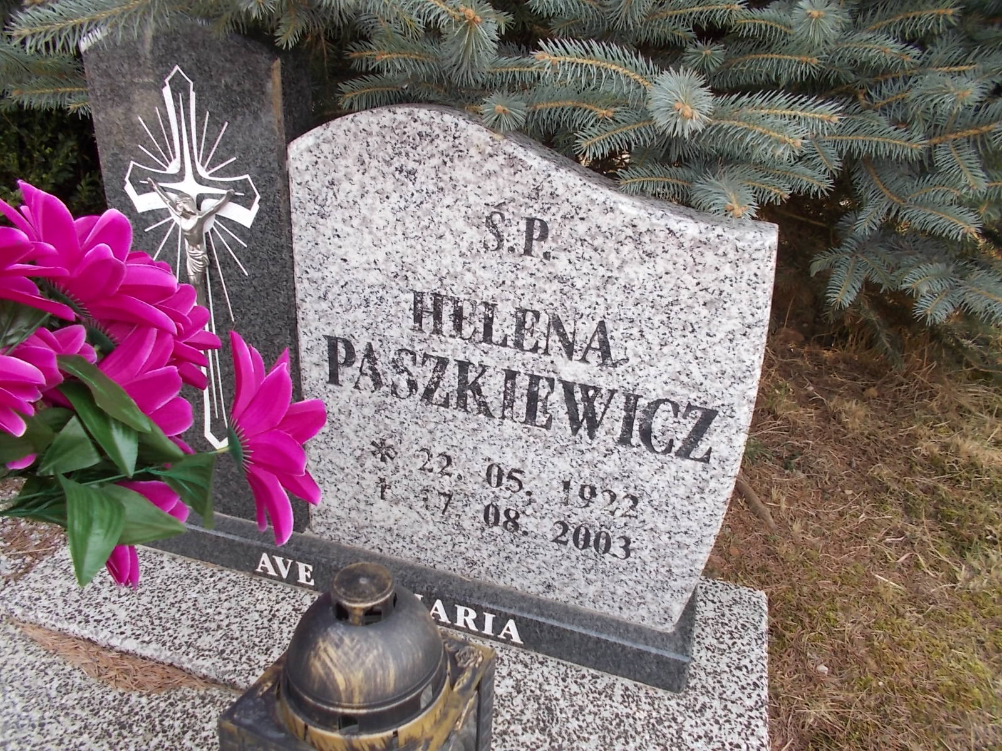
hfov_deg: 67.3
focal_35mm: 26
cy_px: 376
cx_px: 501
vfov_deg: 53.1
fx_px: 753
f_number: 3.2
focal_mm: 4.6
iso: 80
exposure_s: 1/100
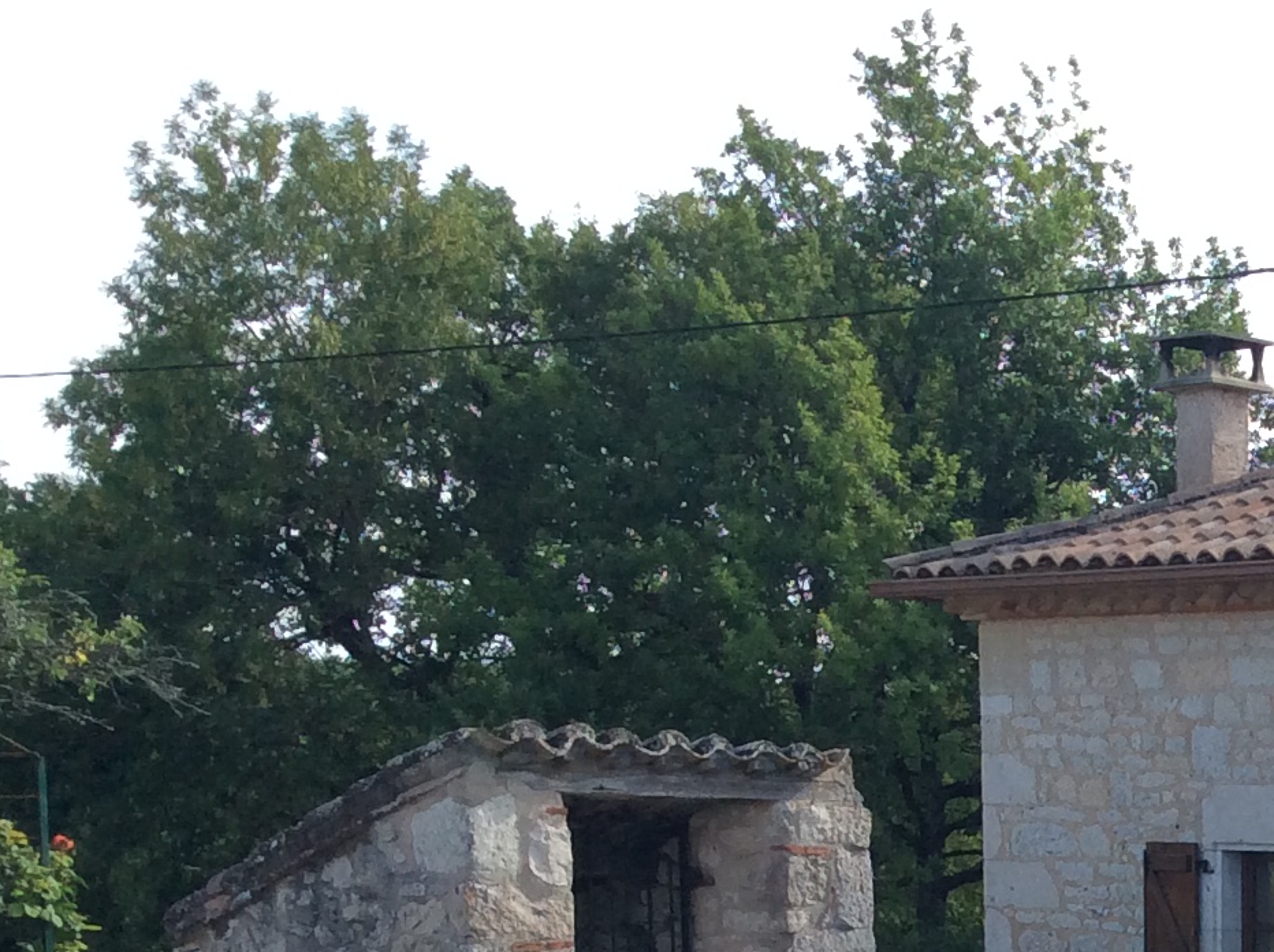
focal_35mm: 89
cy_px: 1304
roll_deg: -0.3
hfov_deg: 20.4
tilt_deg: -7.6
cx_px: 1582
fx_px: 3270
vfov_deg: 15.6
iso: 32
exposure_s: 1/615
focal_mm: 3.3
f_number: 2.4
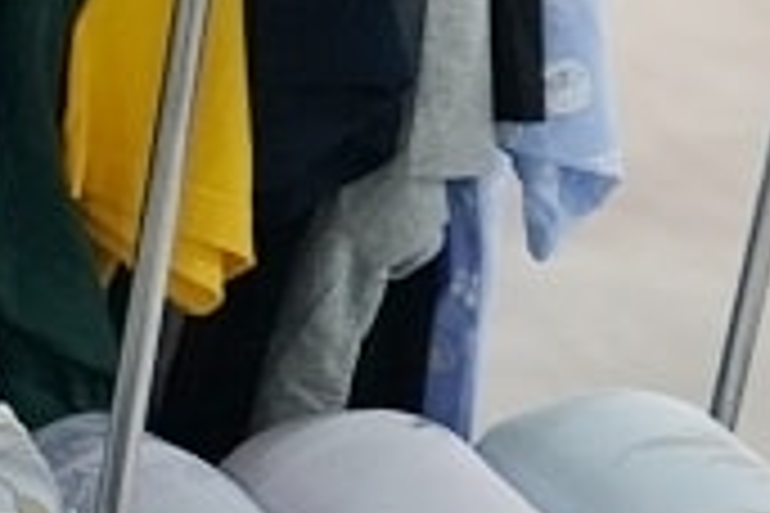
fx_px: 4192
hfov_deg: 8.7
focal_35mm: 196
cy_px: 360
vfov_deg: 7.0
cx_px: -1531
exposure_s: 1/160
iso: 4000
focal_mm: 28
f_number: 2.8
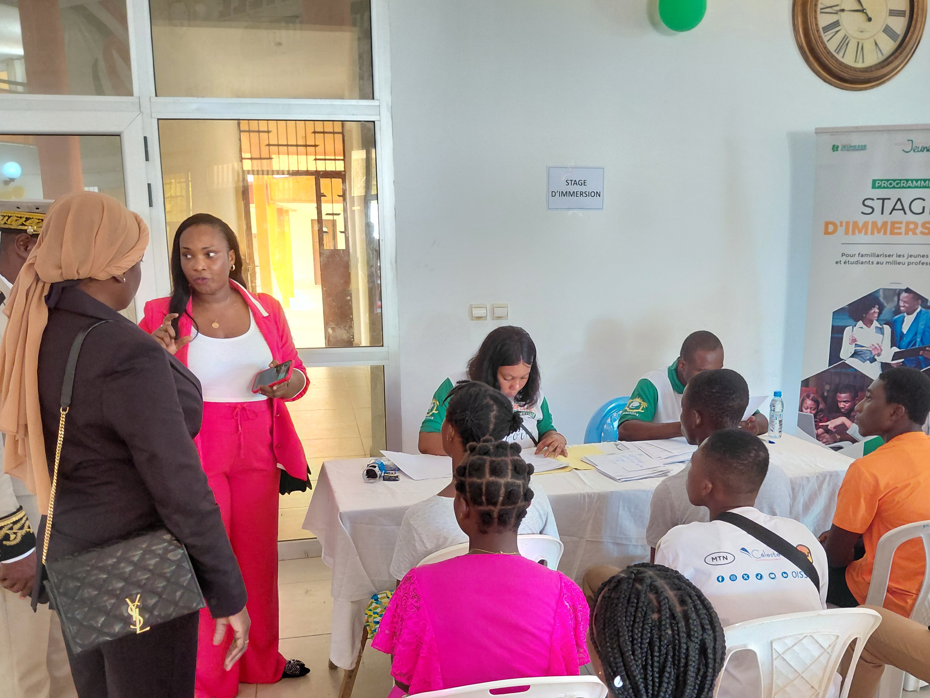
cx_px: 529
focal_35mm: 33
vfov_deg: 42.5
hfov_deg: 55.2
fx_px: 887
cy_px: 448
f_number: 1.8
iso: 320
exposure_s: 1/30
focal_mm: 4.69
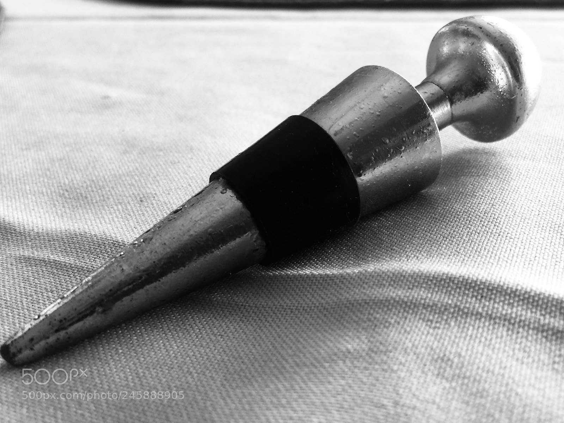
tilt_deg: -30.2
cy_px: 212
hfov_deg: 61.7
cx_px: 282
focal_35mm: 29
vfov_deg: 48.2
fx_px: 472
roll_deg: -0.6
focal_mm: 4.15
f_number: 2.2
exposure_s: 1/33
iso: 32
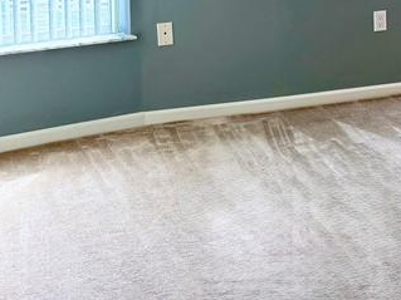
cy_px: -70
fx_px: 892
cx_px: 596
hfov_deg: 21.4
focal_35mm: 77
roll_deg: +1.1
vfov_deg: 18.1
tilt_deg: -3.4
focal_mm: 6.76
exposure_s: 1/240
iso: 125
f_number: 1.78
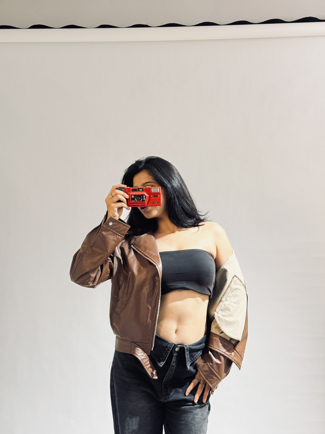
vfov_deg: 39.7
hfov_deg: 30.3
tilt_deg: -2.3
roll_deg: +1.1
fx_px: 601
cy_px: 217
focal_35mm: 48
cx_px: 162
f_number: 1.78
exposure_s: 1/50
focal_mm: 6.76
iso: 80
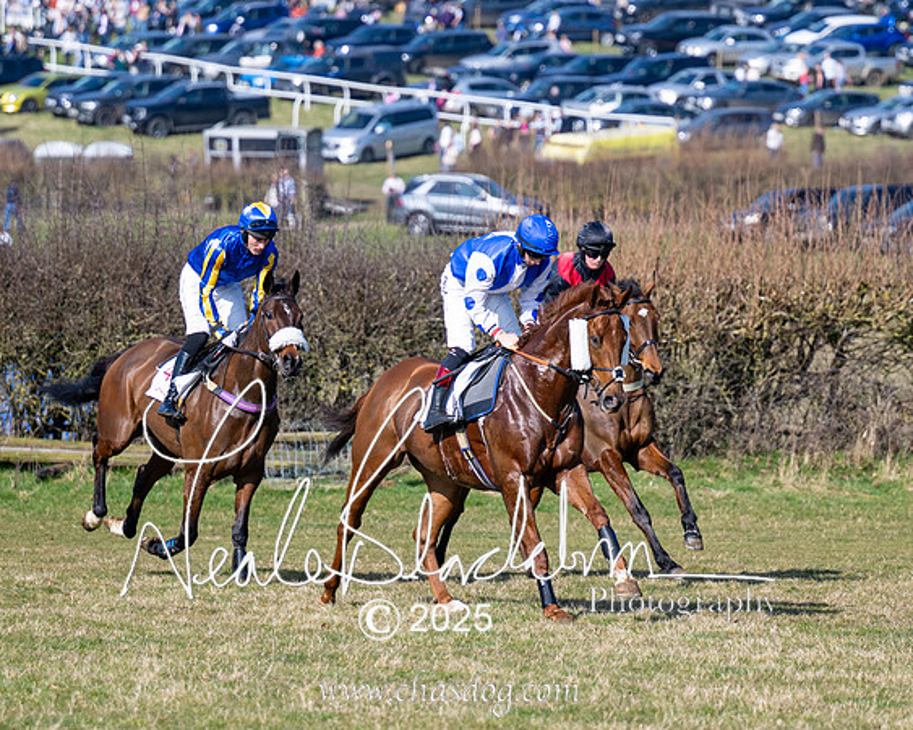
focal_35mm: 299
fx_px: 8072
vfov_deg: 5.2
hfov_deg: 6.5
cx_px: 383
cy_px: 463
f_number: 2.8
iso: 200
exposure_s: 1/4000
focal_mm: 130
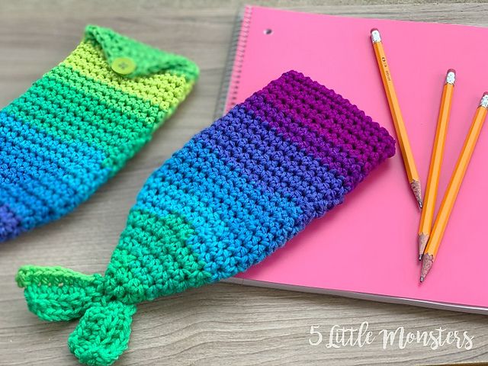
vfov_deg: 28.0
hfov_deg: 36.8
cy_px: 183
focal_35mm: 52
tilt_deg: -49.7
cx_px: 244
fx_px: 733
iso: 16
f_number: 2.4
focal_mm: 6
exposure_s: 1/122
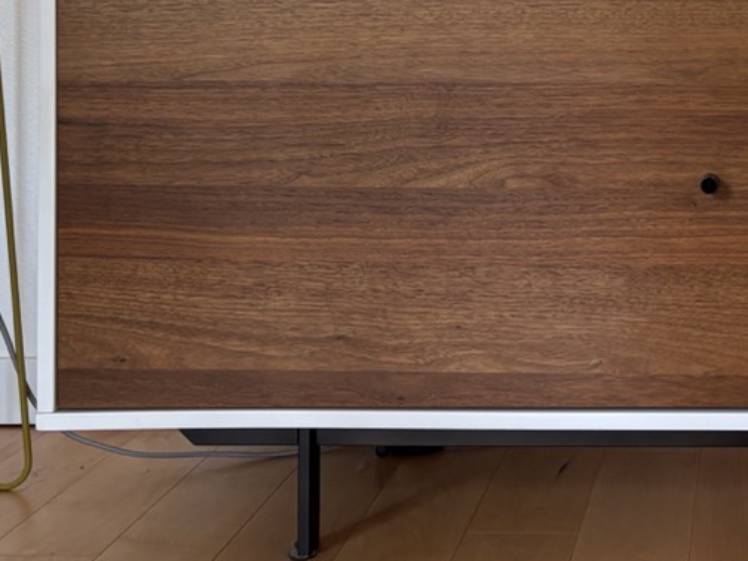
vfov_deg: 21.3
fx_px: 1426
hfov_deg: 27.7
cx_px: 751
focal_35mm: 66
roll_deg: -1.2
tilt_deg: -0.3
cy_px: -31
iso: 125
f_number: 1.6
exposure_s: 1/63
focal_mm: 5.96
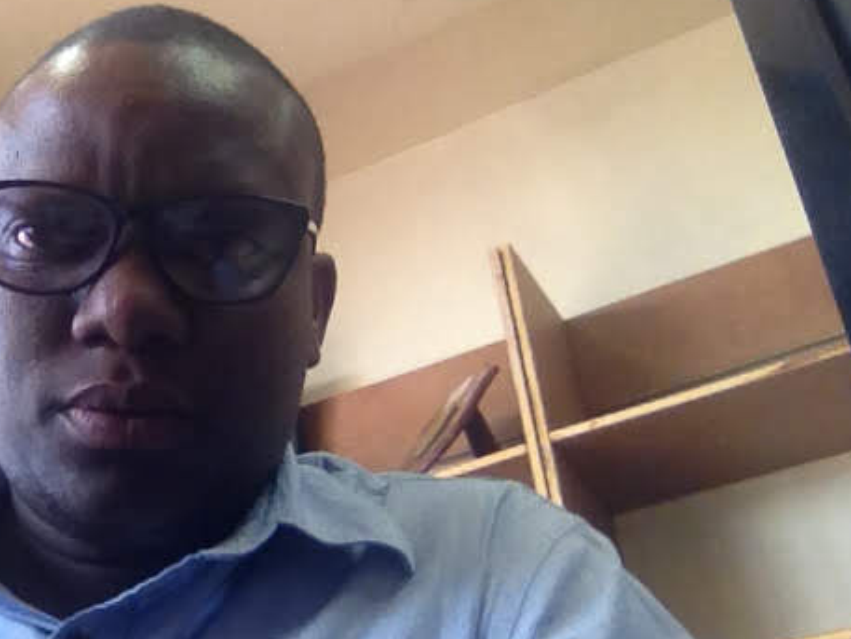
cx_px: 268
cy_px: 196
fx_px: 1205
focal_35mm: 49
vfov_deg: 29.4
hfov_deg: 38.4
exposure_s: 1/30
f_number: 2.4
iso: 160
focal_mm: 1.85
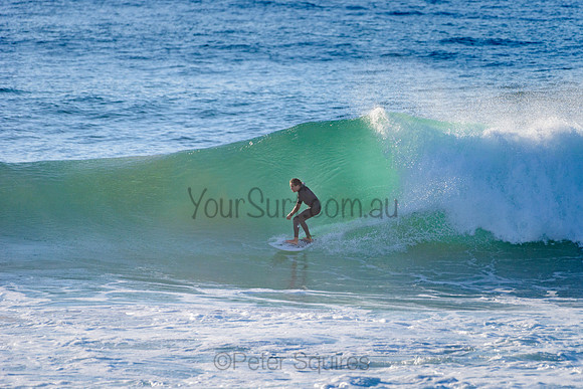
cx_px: 358
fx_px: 9933
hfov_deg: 3.4
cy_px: 208
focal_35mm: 613
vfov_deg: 2.2
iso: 160
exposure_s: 1/2000
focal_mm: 500
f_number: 5.6
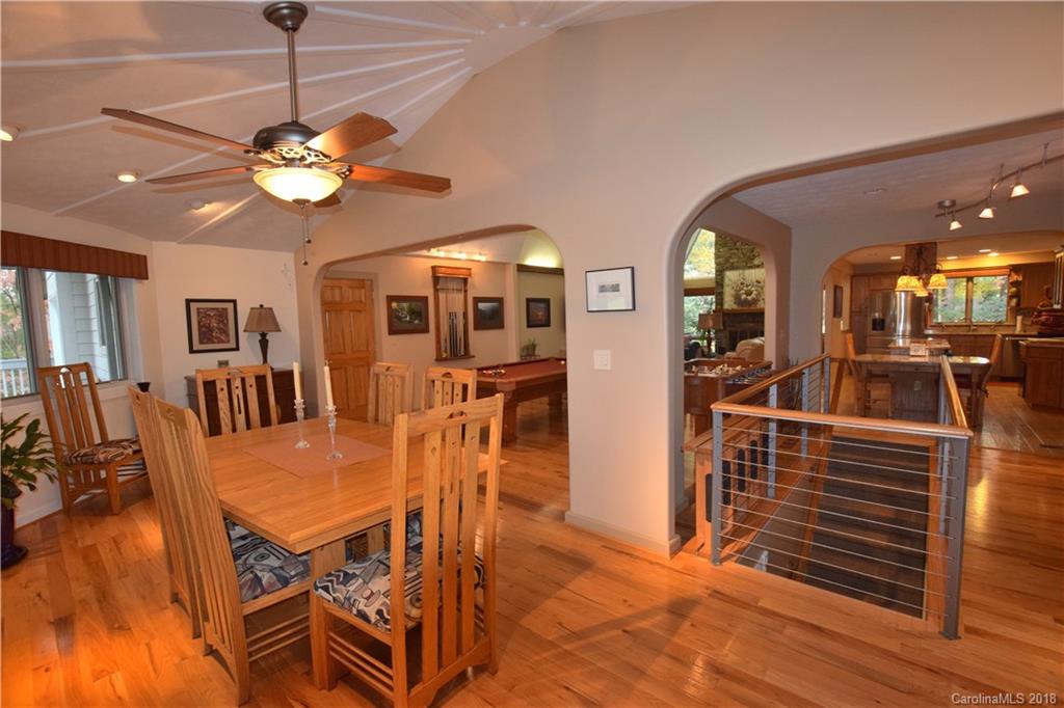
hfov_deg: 100.4
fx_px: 443
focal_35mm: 15
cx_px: 532
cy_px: 354
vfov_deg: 77.3
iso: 800
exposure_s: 1/100
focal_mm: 10
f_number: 5
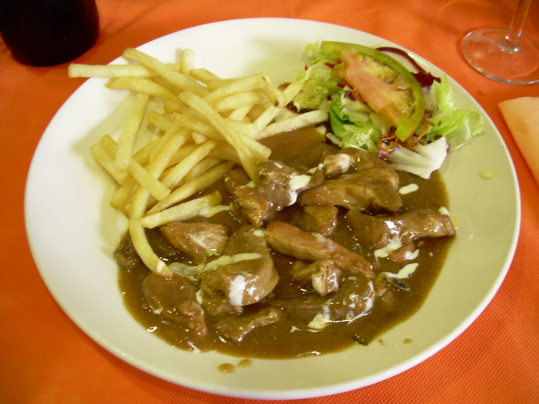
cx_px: 270
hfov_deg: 49.0
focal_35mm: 38
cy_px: 202
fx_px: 592
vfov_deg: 37.7
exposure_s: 1/3.7
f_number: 2.8
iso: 50
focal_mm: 6.3
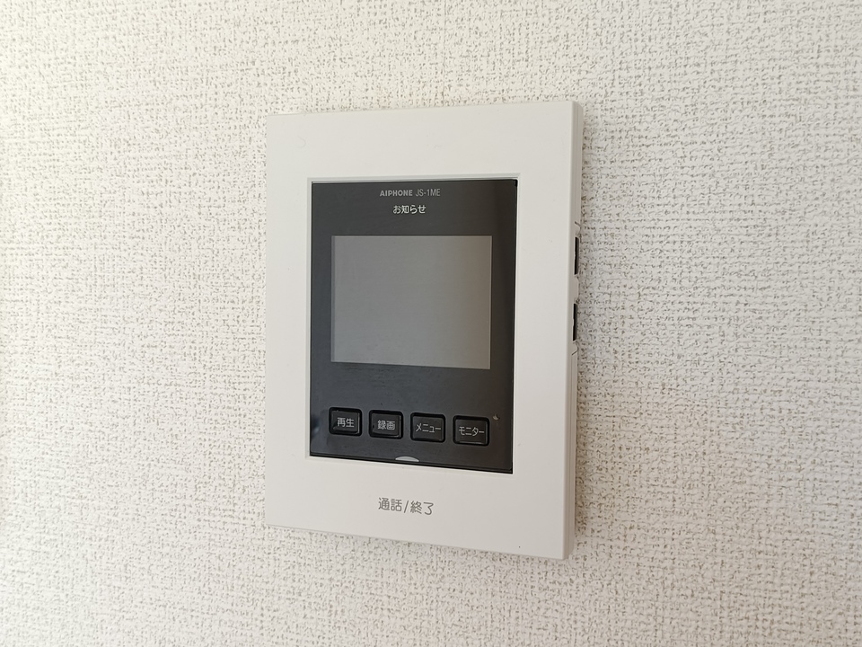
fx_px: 1046
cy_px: 324
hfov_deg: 44.8
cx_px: 431
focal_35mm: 42
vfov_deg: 34.3
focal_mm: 4.7
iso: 320
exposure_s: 1/60
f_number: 1.7
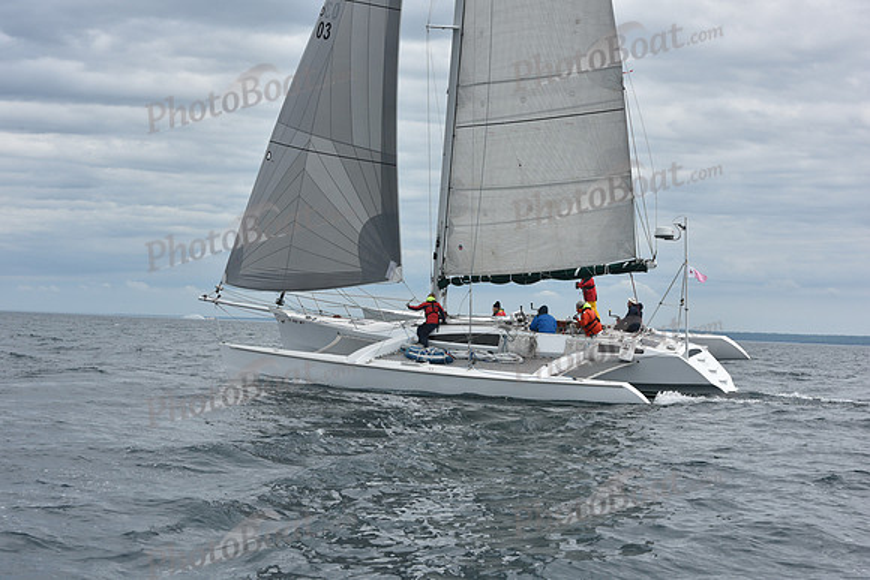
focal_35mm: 70
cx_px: 435
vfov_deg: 19.5
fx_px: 1692
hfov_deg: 28.8
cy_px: 290
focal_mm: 70
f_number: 10
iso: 250
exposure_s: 1/800
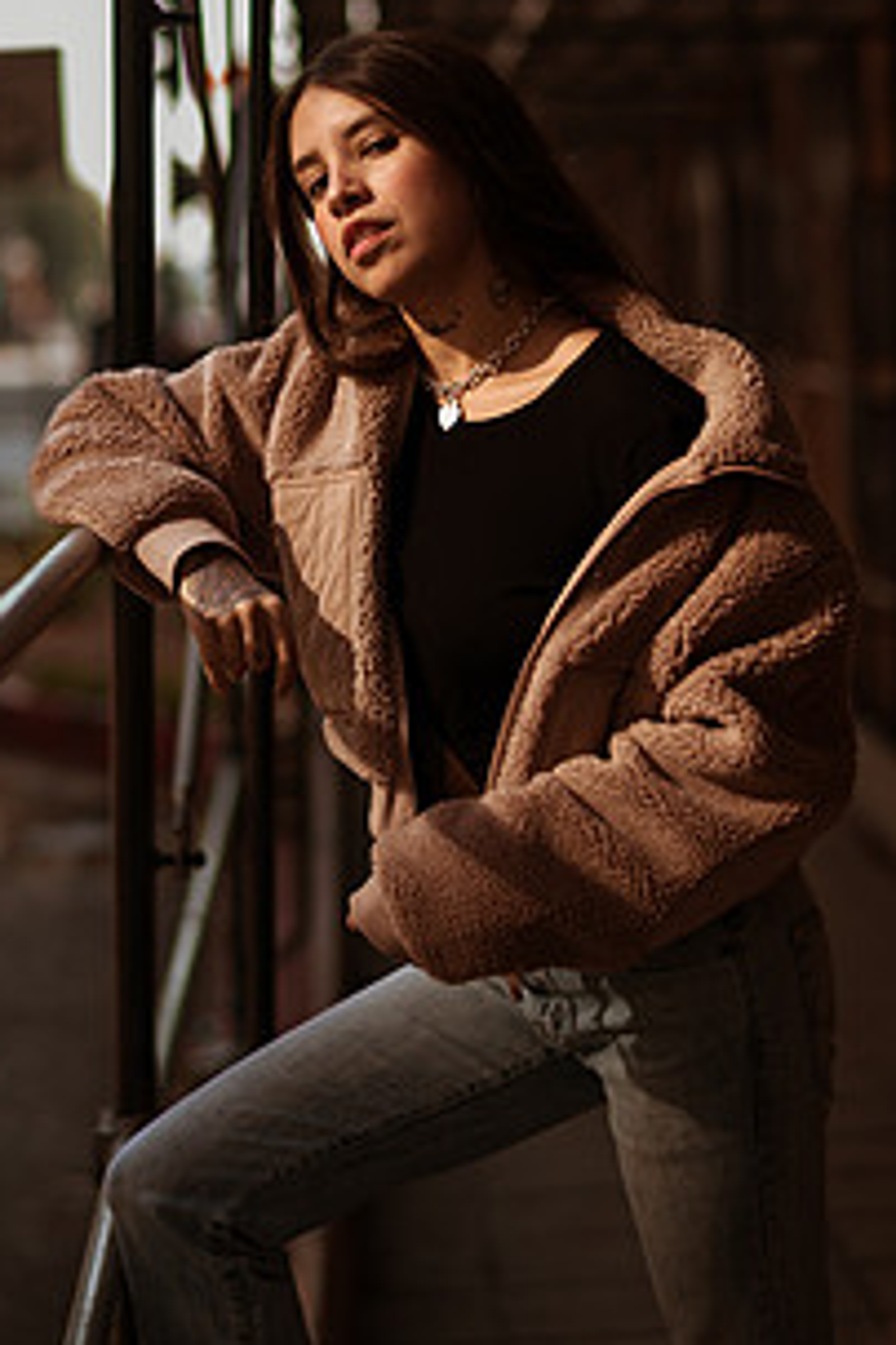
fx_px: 3210
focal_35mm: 86
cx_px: 430
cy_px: 408
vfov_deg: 23.5
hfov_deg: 15.9
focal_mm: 58
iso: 50
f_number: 1.8
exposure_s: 1/1250
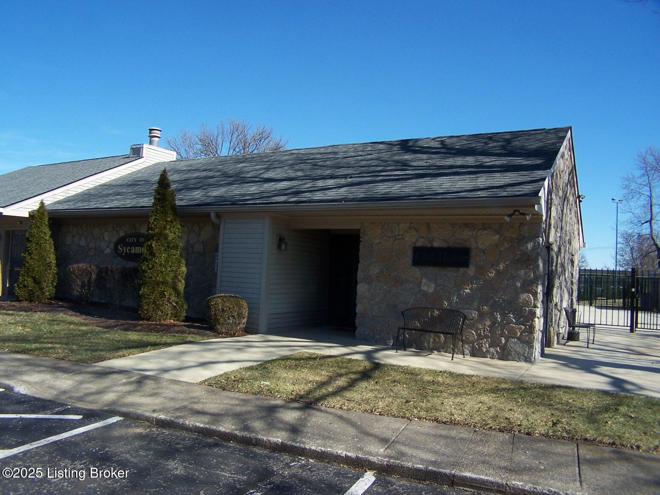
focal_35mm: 38
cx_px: 330
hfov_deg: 49.0
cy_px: 248
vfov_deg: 37.7
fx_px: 725
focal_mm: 6.3
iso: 80
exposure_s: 1/1000
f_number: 2.8
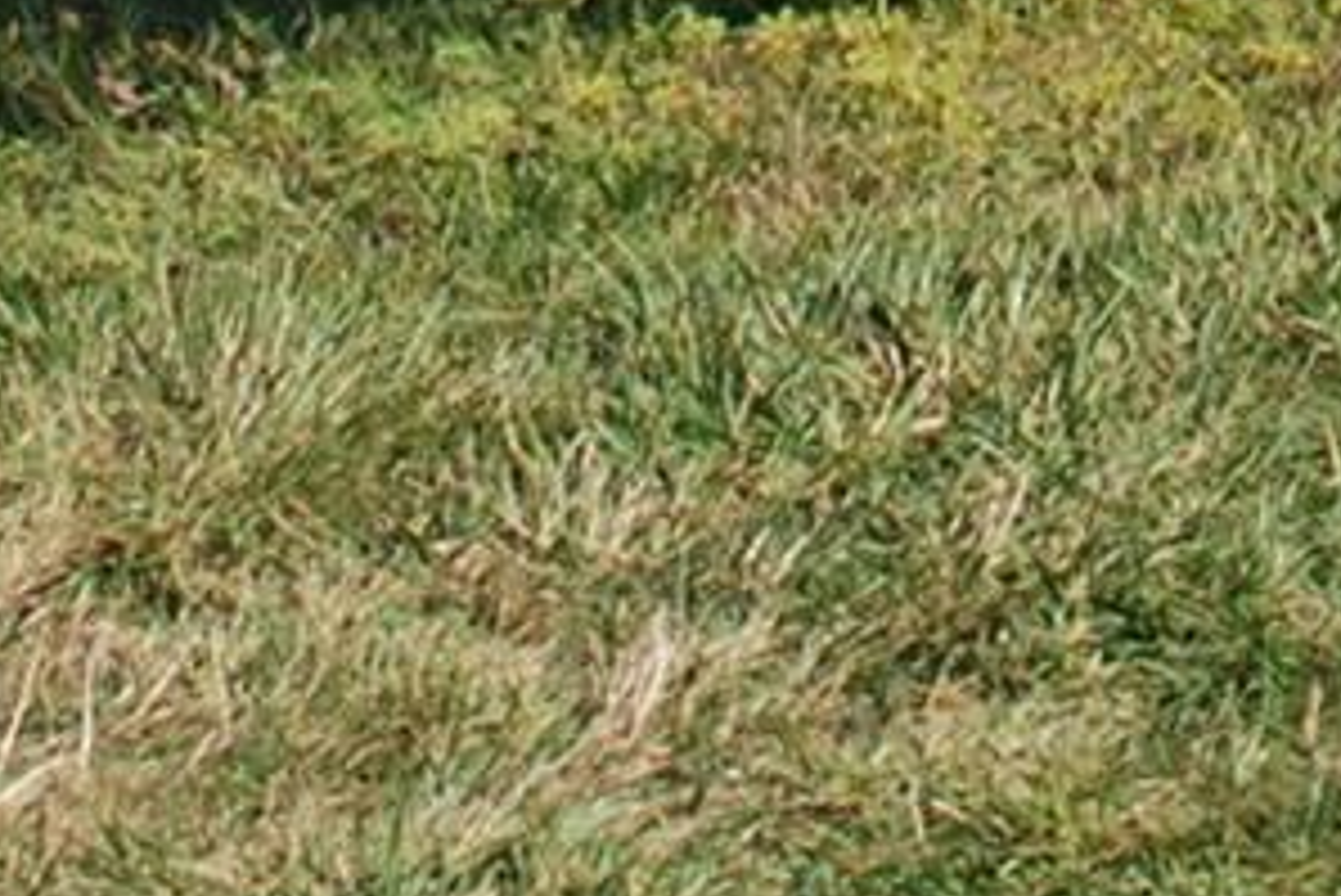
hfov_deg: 9.0
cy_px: -1873
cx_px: 1606
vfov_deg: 5.6
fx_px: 8459
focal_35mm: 227
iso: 100
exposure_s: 1/200
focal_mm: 22
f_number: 7.1
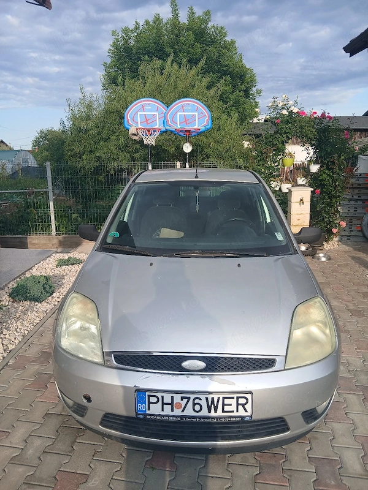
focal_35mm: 26
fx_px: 369
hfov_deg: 53.1
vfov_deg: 67.3
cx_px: 184
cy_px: 245
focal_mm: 3.98
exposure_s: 1/222
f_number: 1.8
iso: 20
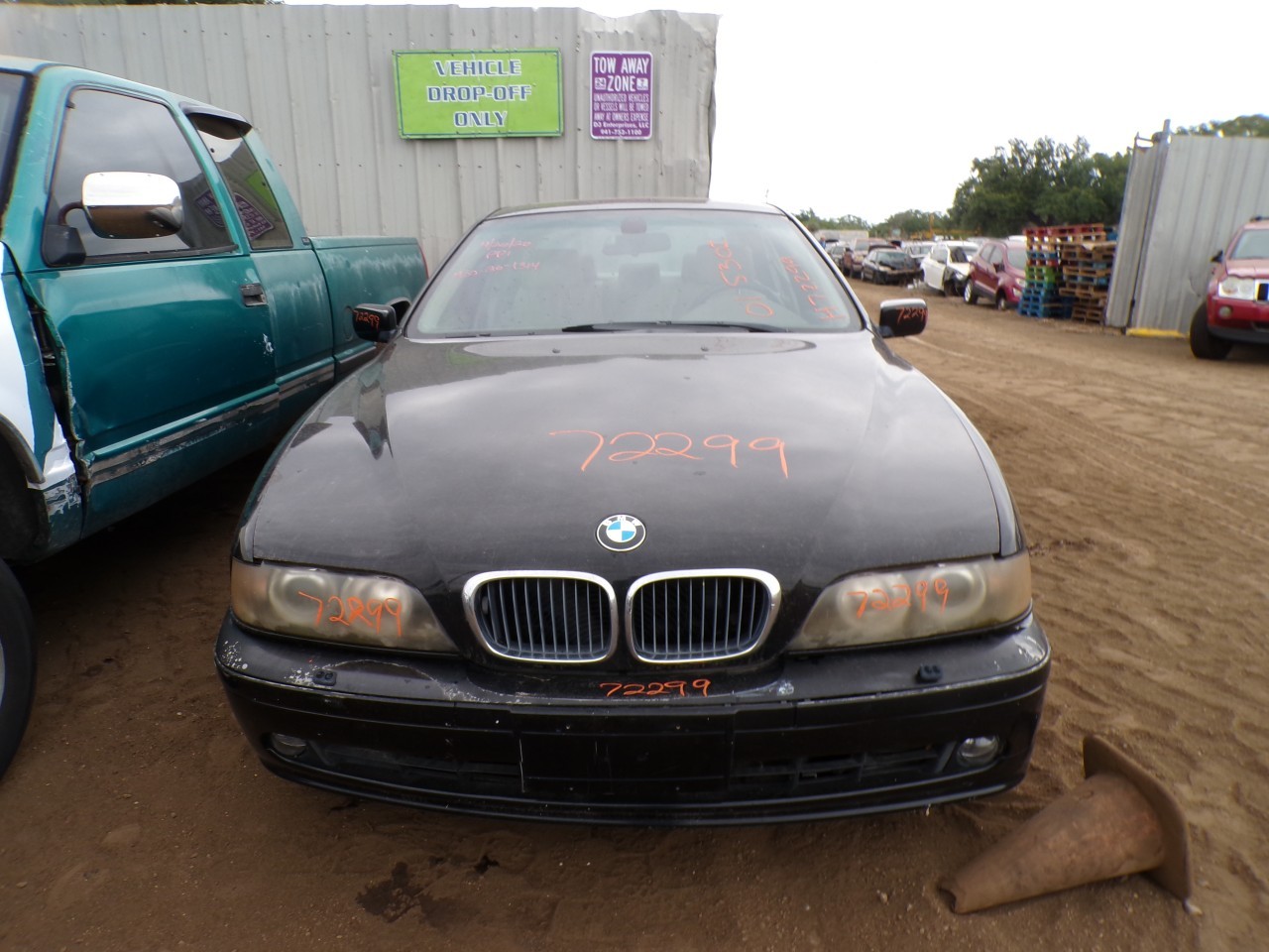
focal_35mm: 24
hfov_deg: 71.6
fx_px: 880
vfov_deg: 56.8
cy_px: 476
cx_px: 634
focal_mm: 4.3
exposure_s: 1/45
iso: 100
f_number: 4.4
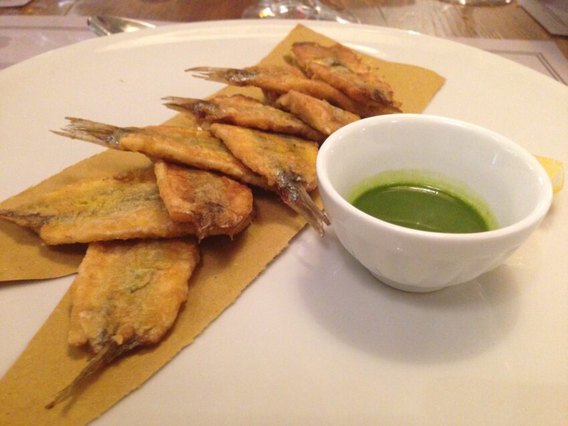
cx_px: 284
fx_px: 542
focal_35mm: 33
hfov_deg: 55.3
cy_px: 213
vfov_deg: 43.0
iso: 400
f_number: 2.4
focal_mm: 4.12
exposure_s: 1/20
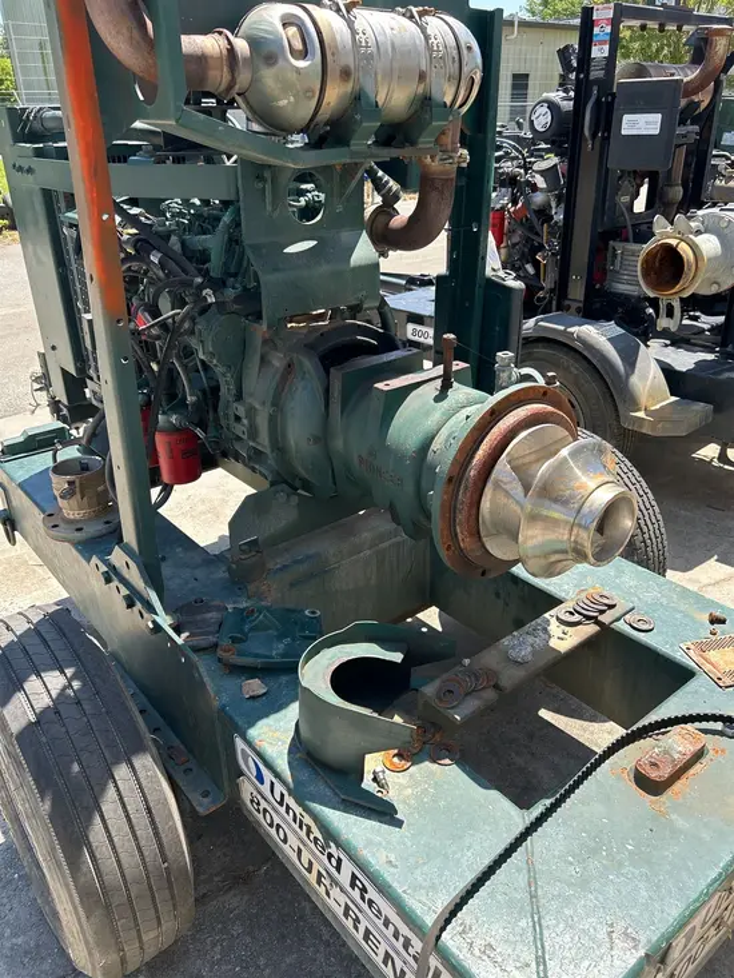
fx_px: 735
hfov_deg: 53.1
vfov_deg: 67.3
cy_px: 489
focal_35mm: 26
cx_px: 367
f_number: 1.5
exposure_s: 1/909
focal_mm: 5.7
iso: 50
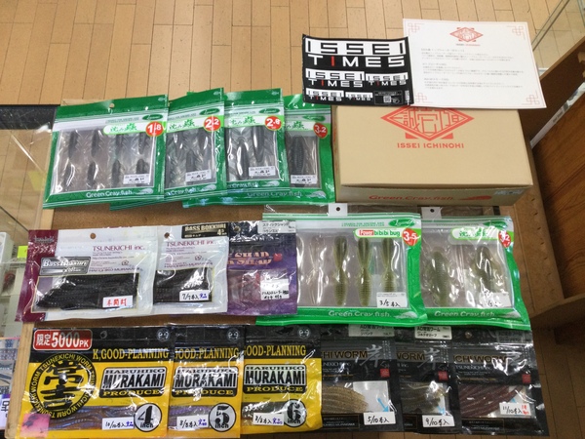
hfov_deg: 58.4
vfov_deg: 45.4
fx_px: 524
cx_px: 292
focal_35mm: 31
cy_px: 220
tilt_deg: -68.3
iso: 25
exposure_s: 1/30
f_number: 2.4
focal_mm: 3.3
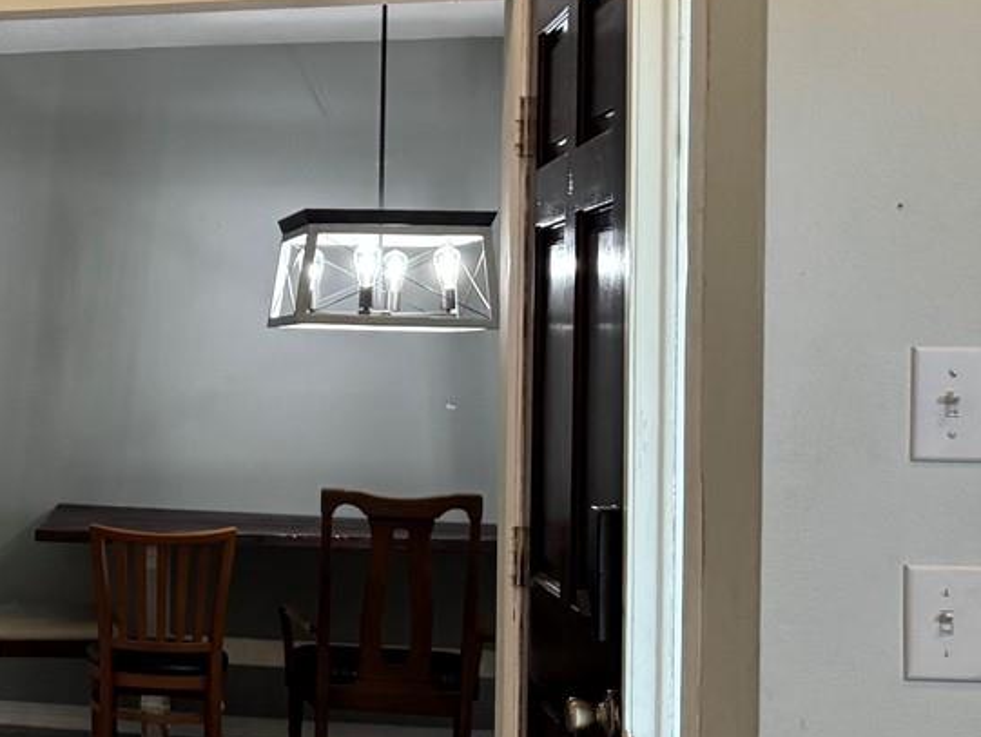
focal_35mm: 71
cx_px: -294
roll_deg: +0.7
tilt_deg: -1.0
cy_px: 396
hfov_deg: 24.0
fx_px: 2013
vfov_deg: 20.7
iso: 200
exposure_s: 1/60
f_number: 1.78
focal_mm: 6.76
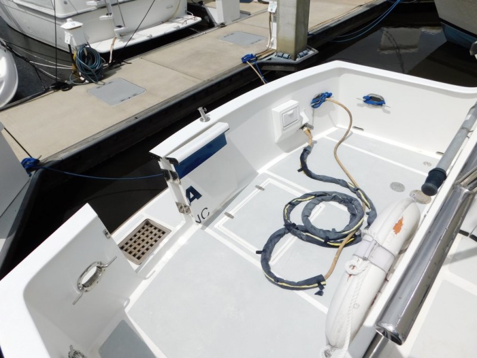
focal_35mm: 23
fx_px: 317
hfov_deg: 73.9
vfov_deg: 58.9
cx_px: 238
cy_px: 179
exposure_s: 1/1500
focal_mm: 4
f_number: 6
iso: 125
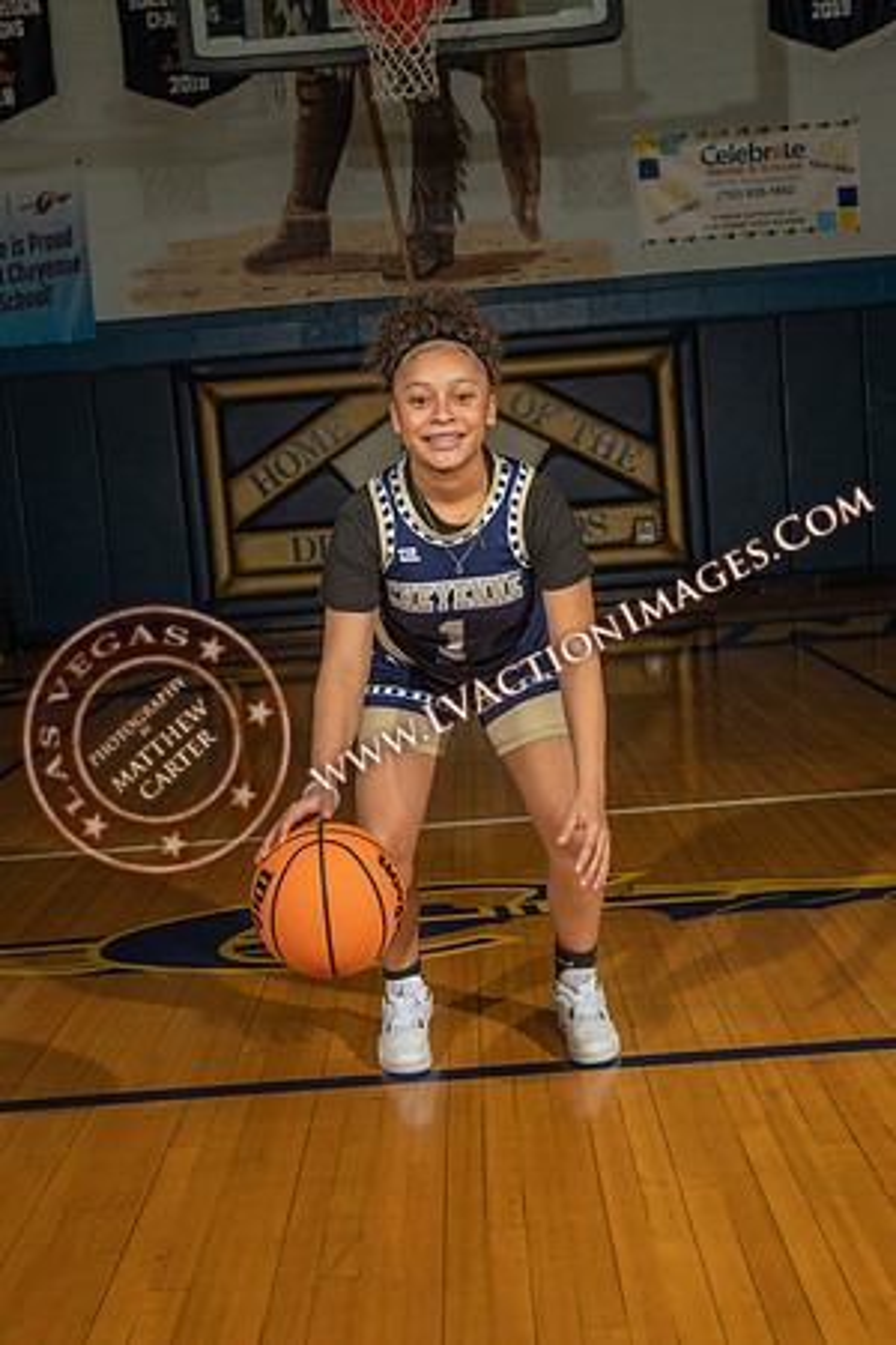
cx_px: 448
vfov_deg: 44.5
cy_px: 672
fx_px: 1643
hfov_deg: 30.5
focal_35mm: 44
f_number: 7.1
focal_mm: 44
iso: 160
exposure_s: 1/200
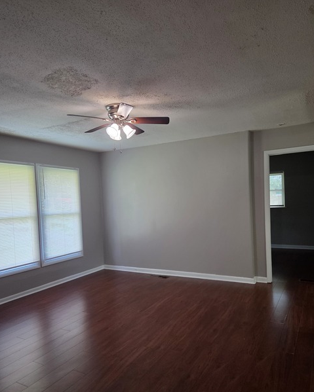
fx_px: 290
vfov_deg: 68.1
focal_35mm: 25
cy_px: 207
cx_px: 157
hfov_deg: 56.8
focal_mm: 5.4
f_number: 1.8
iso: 320
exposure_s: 1/120
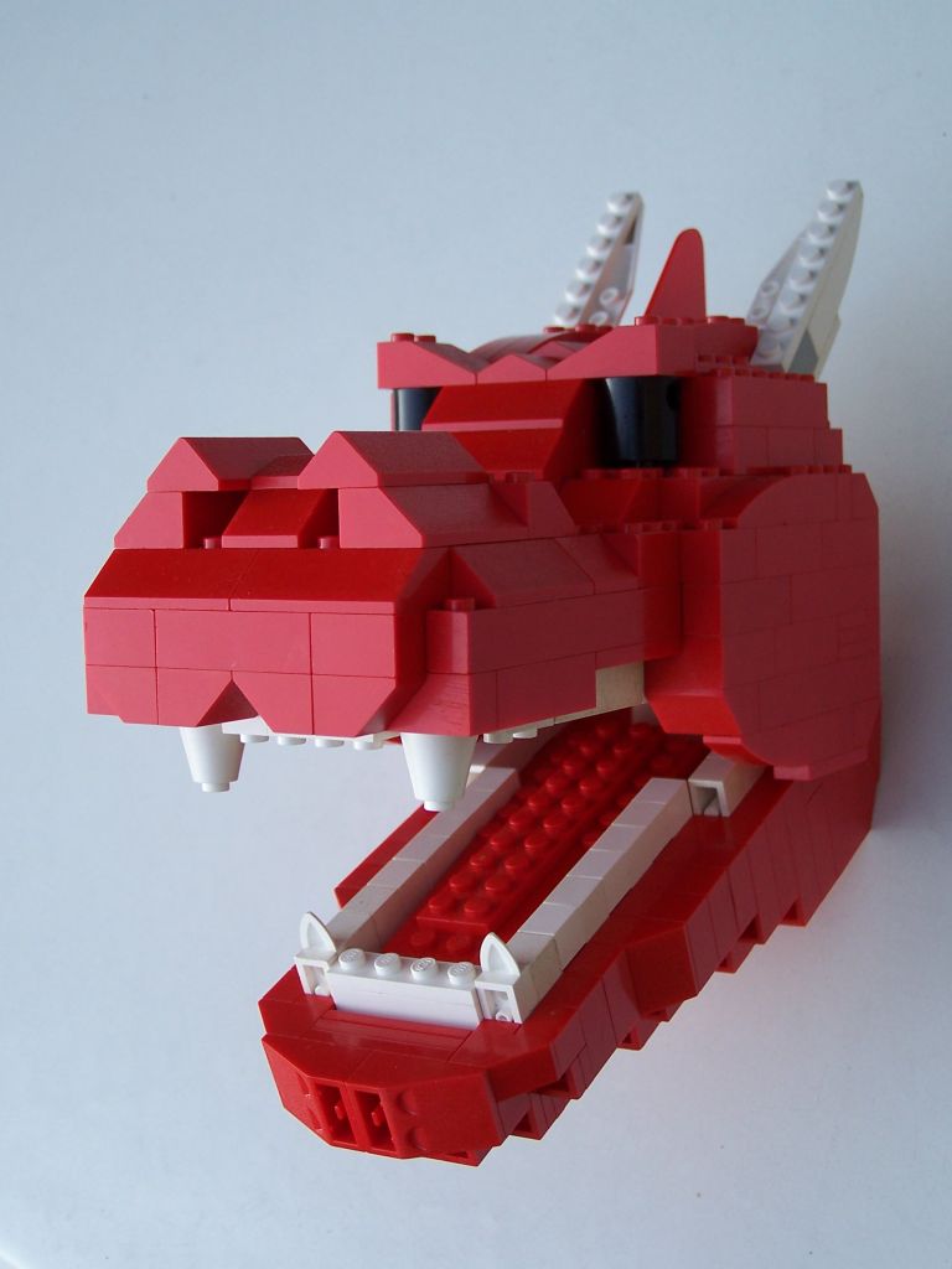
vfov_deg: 32.7
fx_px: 2163
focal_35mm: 59
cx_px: 476
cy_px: 634
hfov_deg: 24.8
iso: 80
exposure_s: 1/125
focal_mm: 9.8
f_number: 3.1
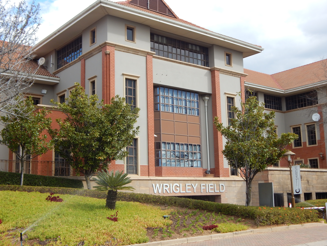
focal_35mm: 48
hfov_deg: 39.7
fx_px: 453
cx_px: 164
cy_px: 123
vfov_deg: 30.3
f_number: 3.7
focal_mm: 8.6
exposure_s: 1/400
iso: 125
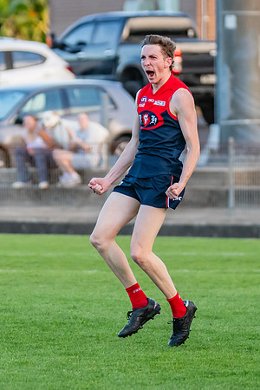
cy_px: 155
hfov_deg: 2.2
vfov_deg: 3.3
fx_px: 6749
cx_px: 125
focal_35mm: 623
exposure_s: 1/1250
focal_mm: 250
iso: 1400
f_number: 4
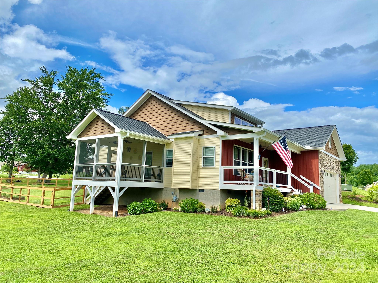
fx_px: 284
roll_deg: -3.2
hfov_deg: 67.3
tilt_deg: +7.8
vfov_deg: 53.1
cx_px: 189
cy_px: 142
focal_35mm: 26
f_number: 1.8
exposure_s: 1/2817
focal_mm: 4.25
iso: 32
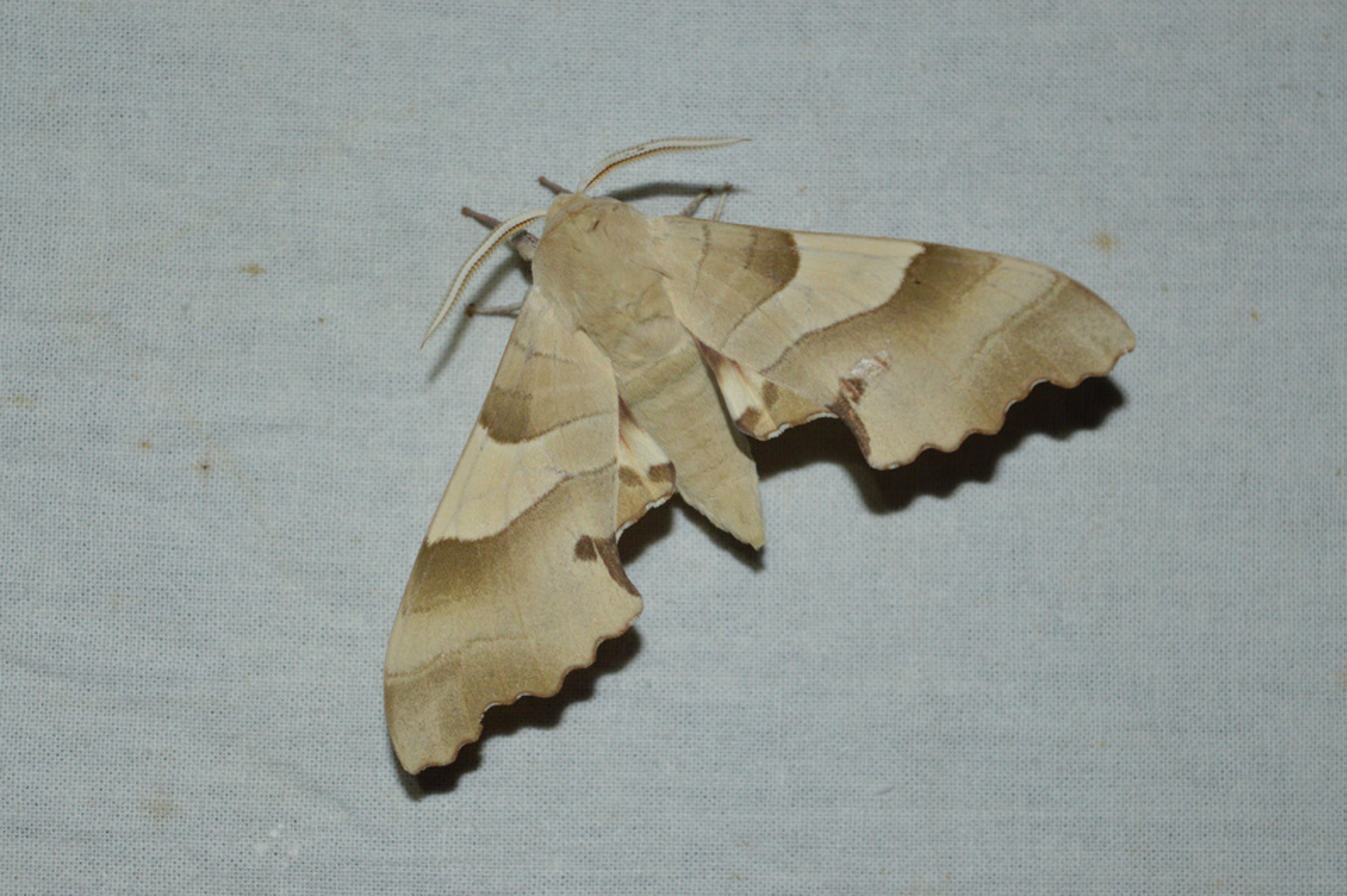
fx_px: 3085
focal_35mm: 82
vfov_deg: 16.5
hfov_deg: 24.6
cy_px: 448
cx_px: 674
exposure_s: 1/60
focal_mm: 55
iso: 1100
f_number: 5.6
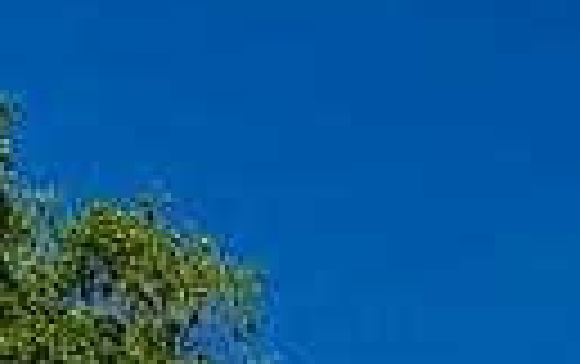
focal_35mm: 237
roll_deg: +0.4
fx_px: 3751
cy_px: 2499
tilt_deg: -4.2
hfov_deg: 8.4
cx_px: 1151
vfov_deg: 4.0
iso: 80
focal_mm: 6.76
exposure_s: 1/9091
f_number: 1.78
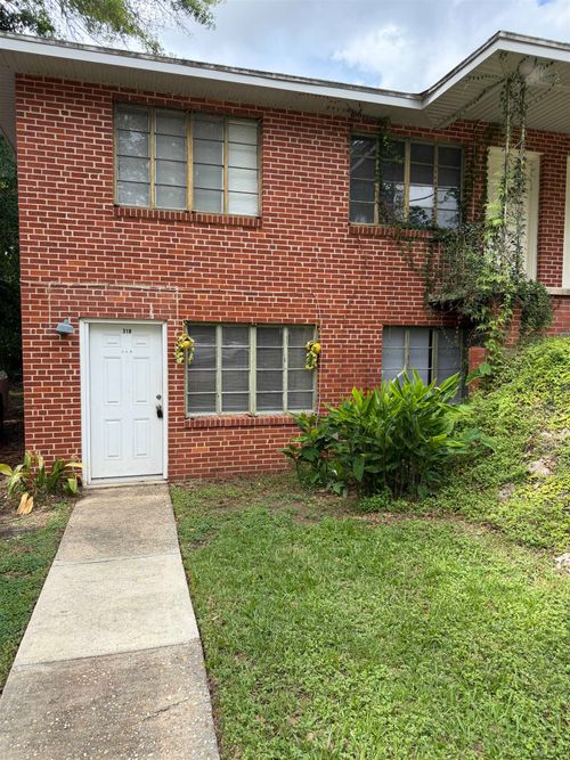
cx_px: 285
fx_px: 527
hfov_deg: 56.8
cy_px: 380
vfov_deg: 71.6
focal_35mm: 24
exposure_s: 1/1901
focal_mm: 6.76
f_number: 1.78
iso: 100
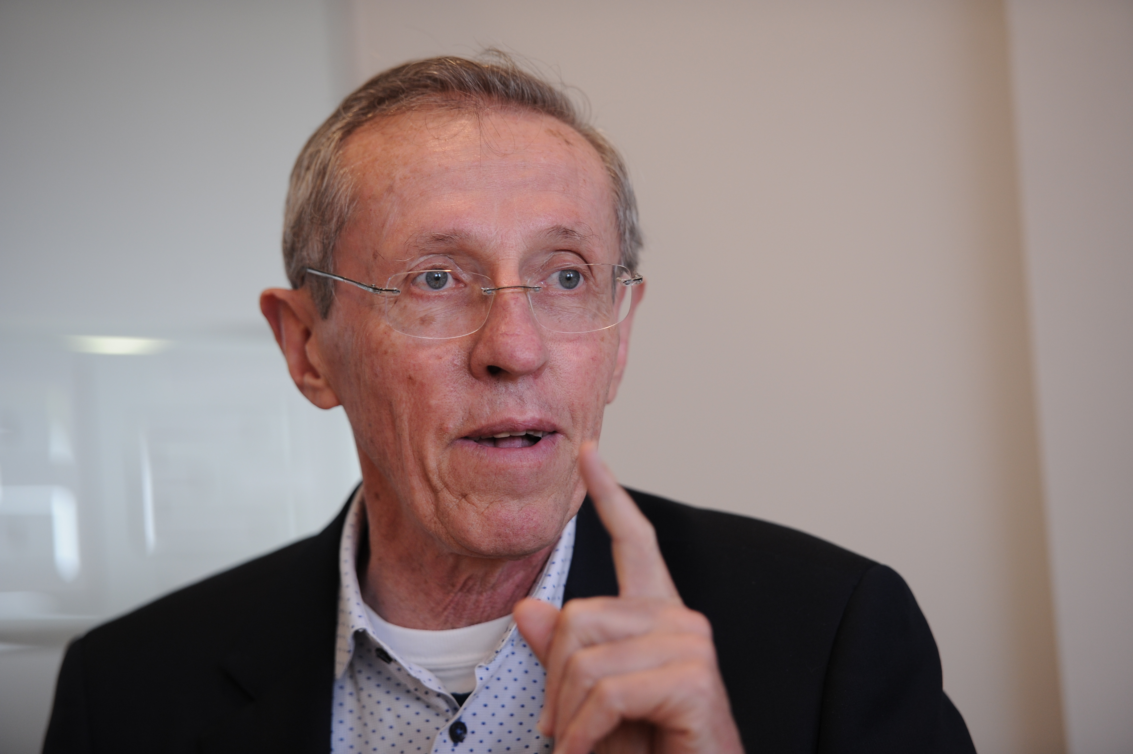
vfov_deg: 7.8
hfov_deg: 11.8
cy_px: 377
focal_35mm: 175
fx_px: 5504
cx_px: 566
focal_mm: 175
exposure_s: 1/200
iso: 800
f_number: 2.8
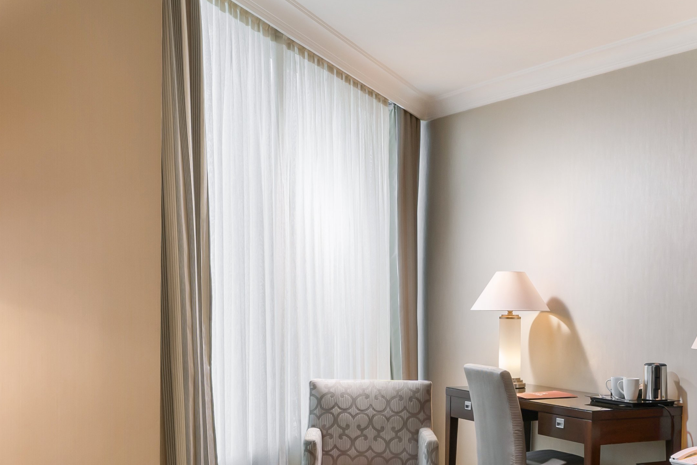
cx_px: 468
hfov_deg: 37.1
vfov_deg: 25.3
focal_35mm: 53
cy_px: 320
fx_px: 1026
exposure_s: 1/200
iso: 500
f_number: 9
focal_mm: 19
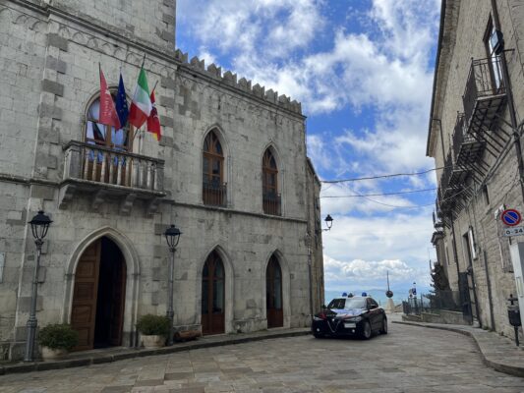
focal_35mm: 26
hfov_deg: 67.3
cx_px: 262
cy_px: 196
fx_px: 394
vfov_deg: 53.1
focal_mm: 5.1
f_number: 1.6
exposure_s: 1/3049
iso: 50
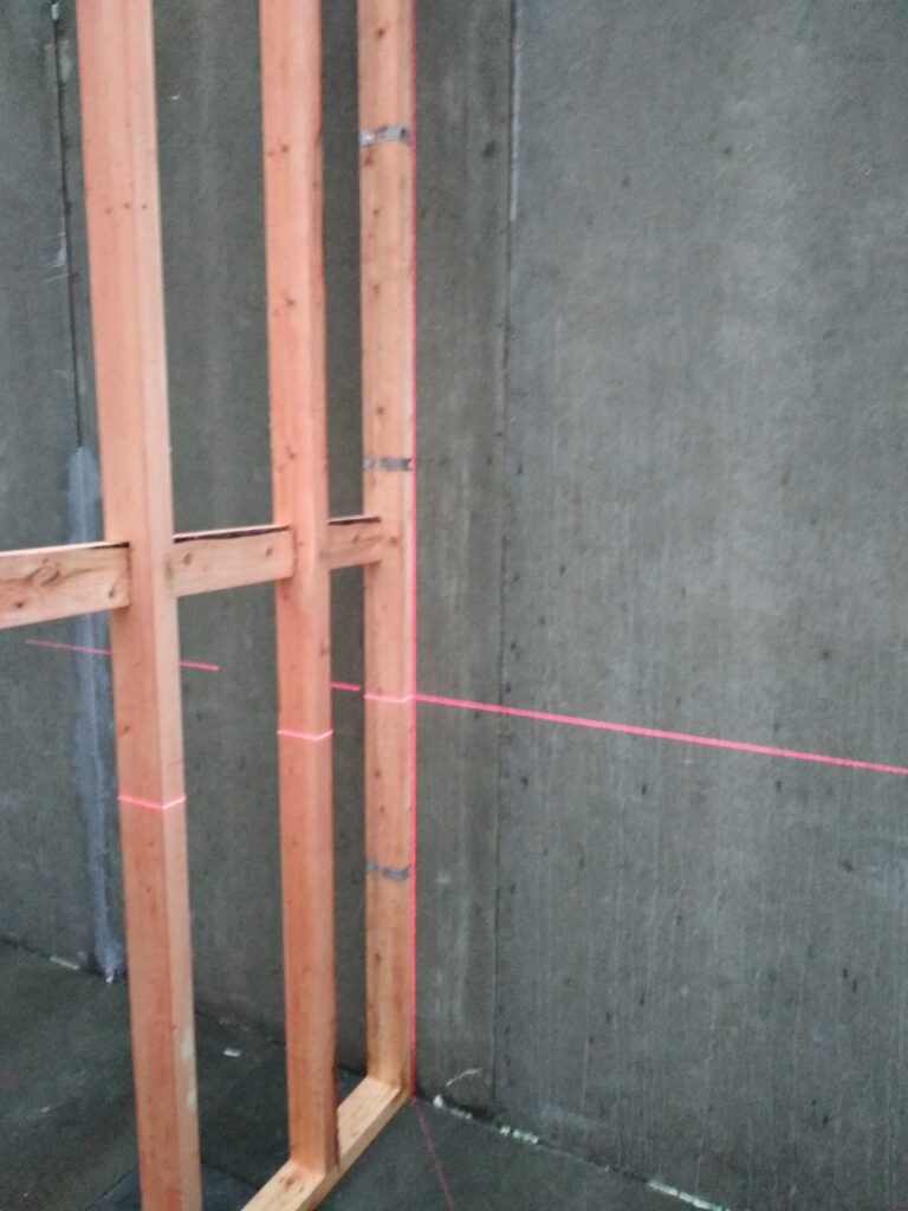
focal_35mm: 26
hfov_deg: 53.1
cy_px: 606
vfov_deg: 67.3
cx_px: 454
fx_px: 909
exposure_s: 1/17
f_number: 2.2
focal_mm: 3.81
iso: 3200
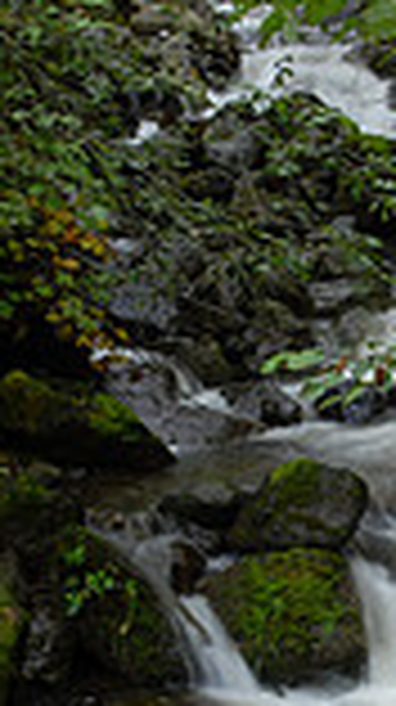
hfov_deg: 11.1
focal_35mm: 108
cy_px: 468
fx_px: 2022
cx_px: 317
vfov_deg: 19.8
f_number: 10
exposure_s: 1/2.5
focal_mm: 24
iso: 100
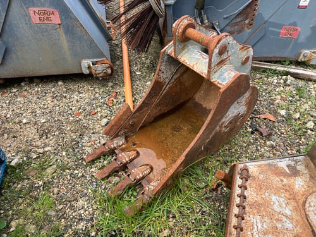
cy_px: 118
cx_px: 158
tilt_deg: -46.2
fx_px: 237
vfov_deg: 53.1
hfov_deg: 67.3
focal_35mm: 26
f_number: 1.6
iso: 40
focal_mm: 5.1
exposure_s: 1/192
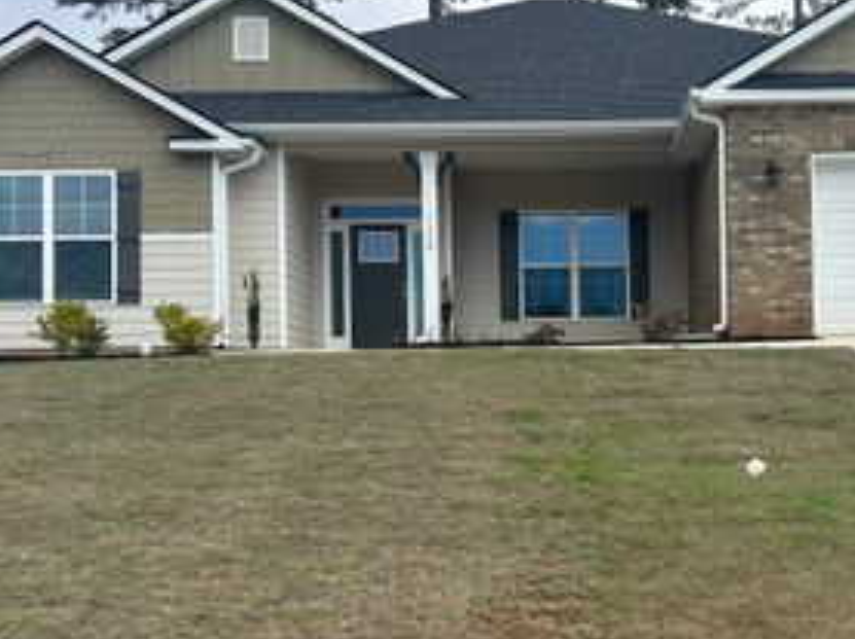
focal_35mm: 47
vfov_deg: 30.7
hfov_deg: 39.6
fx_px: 1159
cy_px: 384
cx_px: 620
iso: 50
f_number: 1.5
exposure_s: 1/3968
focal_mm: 5.7
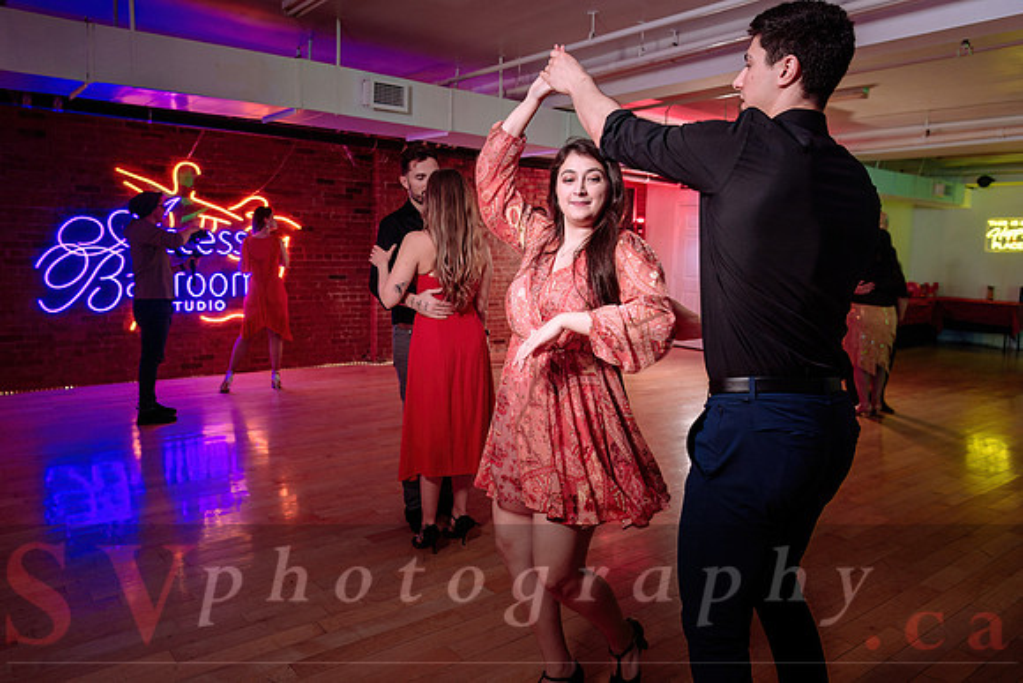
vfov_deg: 50.2
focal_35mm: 26
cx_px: 477
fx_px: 728
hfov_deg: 70.1
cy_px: 319
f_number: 2.8
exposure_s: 1/100
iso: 640
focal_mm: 24
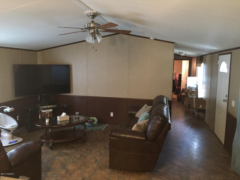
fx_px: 201
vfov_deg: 48.2
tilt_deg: -6.3
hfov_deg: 61.7
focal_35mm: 29
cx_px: 120
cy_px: 90
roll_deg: -0.9
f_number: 2.2
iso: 500
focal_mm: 4.15
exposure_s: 1/15
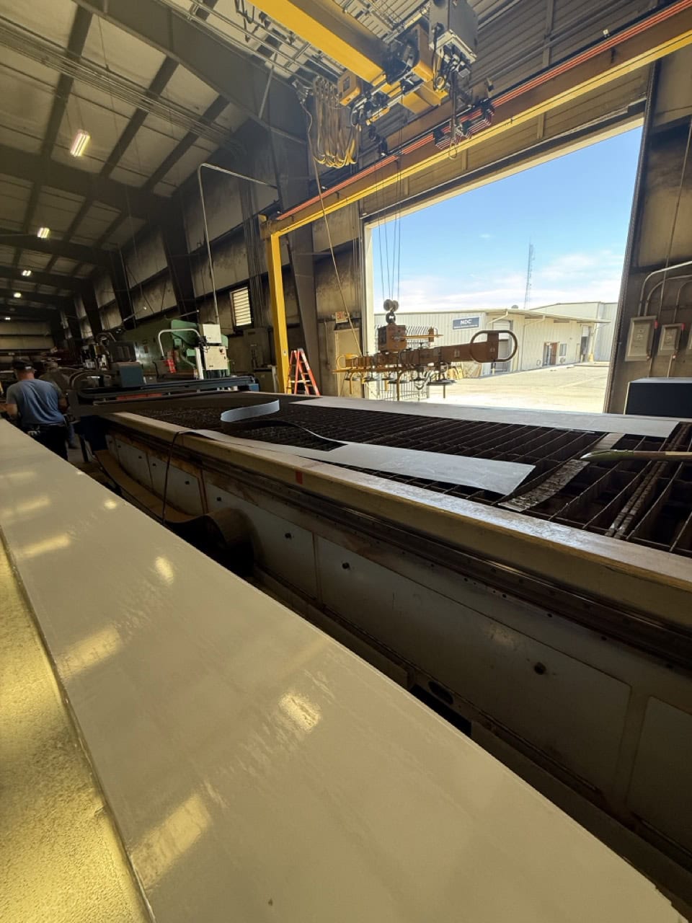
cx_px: 346
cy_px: 462
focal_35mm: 14
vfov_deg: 102.1
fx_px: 373
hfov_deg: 85.7
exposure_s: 1/99
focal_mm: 2.2
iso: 80
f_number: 2.2
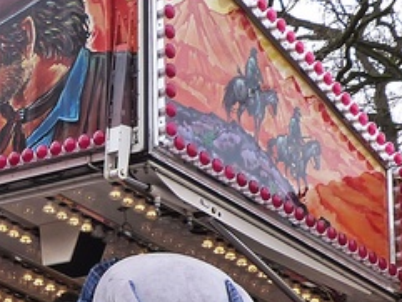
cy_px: 447
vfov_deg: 10.2
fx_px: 1638
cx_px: -130
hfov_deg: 13.5
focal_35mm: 141
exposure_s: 1/160
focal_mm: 6.1
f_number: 4
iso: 160
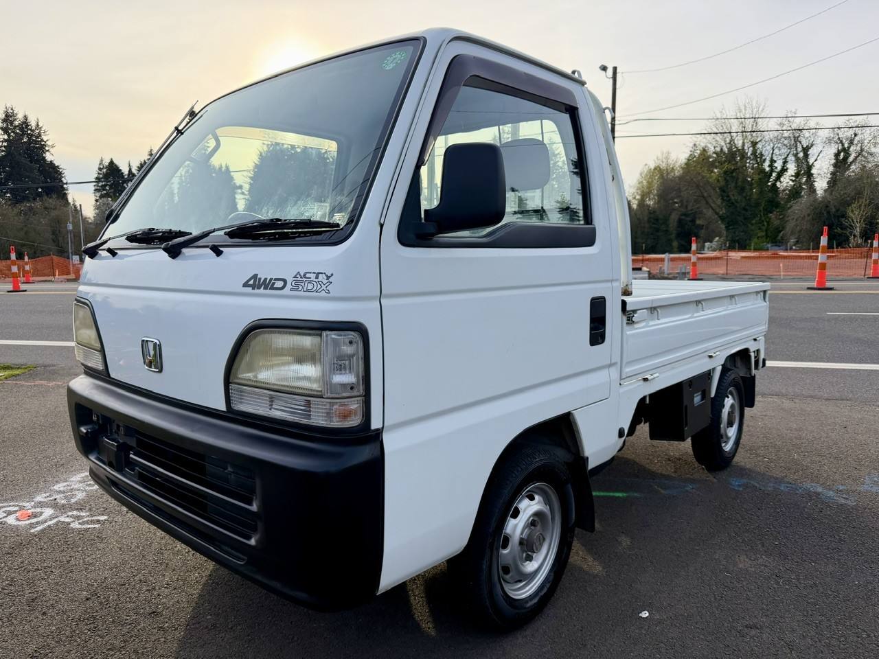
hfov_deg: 71.6
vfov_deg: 56.8
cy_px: 330
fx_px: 609
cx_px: 440
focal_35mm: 24
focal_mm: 6.76
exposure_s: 1/1949
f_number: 1.78
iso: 100
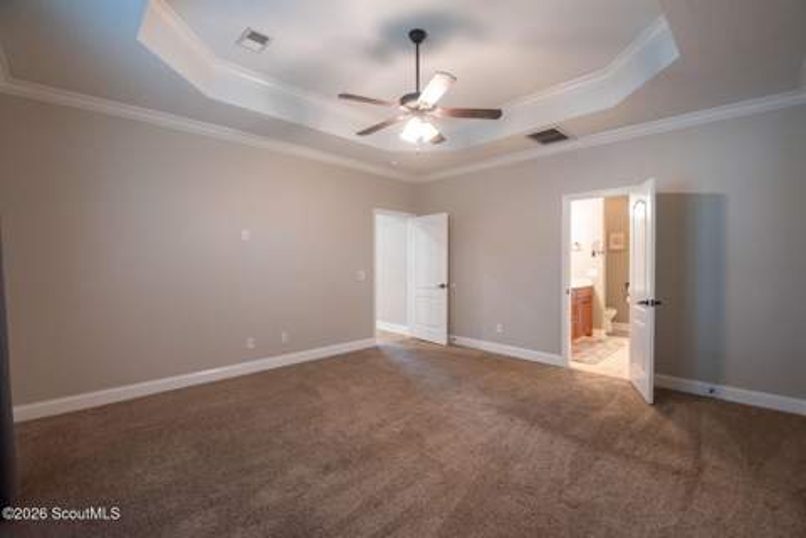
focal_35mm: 15
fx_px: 336
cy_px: 269
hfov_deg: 100.4
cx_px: 403
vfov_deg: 77.3
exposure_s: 1/25
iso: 1250
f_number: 5
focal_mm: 10
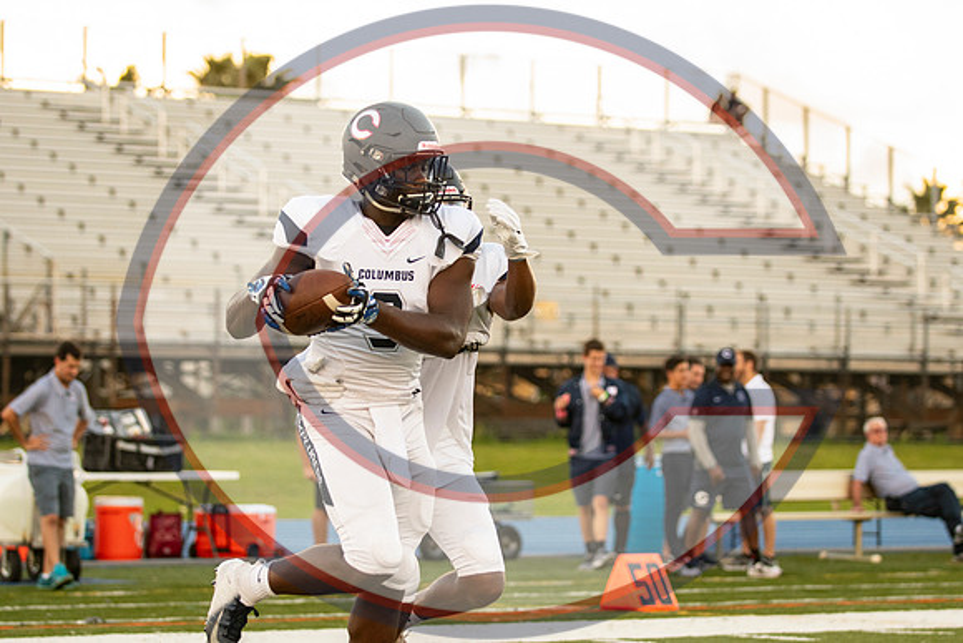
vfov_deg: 9.3
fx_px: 3933
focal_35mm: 147
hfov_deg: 14.0
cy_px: 322
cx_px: 482
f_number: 2.8
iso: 1400
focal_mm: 98
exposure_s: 1/2500
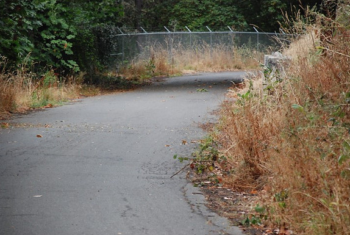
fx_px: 1846
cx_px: 176
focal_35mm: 190
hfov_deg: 10.8
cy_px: 118
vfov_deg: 7.3
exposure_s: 1/800
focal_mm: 125
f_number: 5.6
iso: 1600
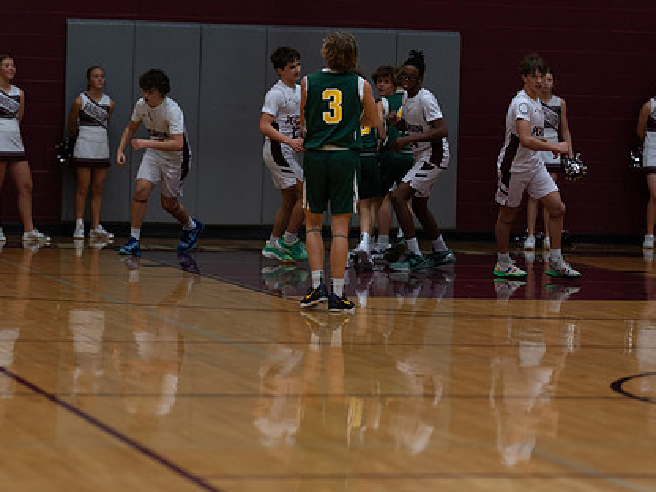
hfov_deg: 10.9
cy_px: 239
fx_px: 3430
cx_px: 249
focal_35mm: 181
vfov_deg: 8.2
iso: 1250
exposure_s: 1/1000
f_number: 1.8
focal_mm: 135
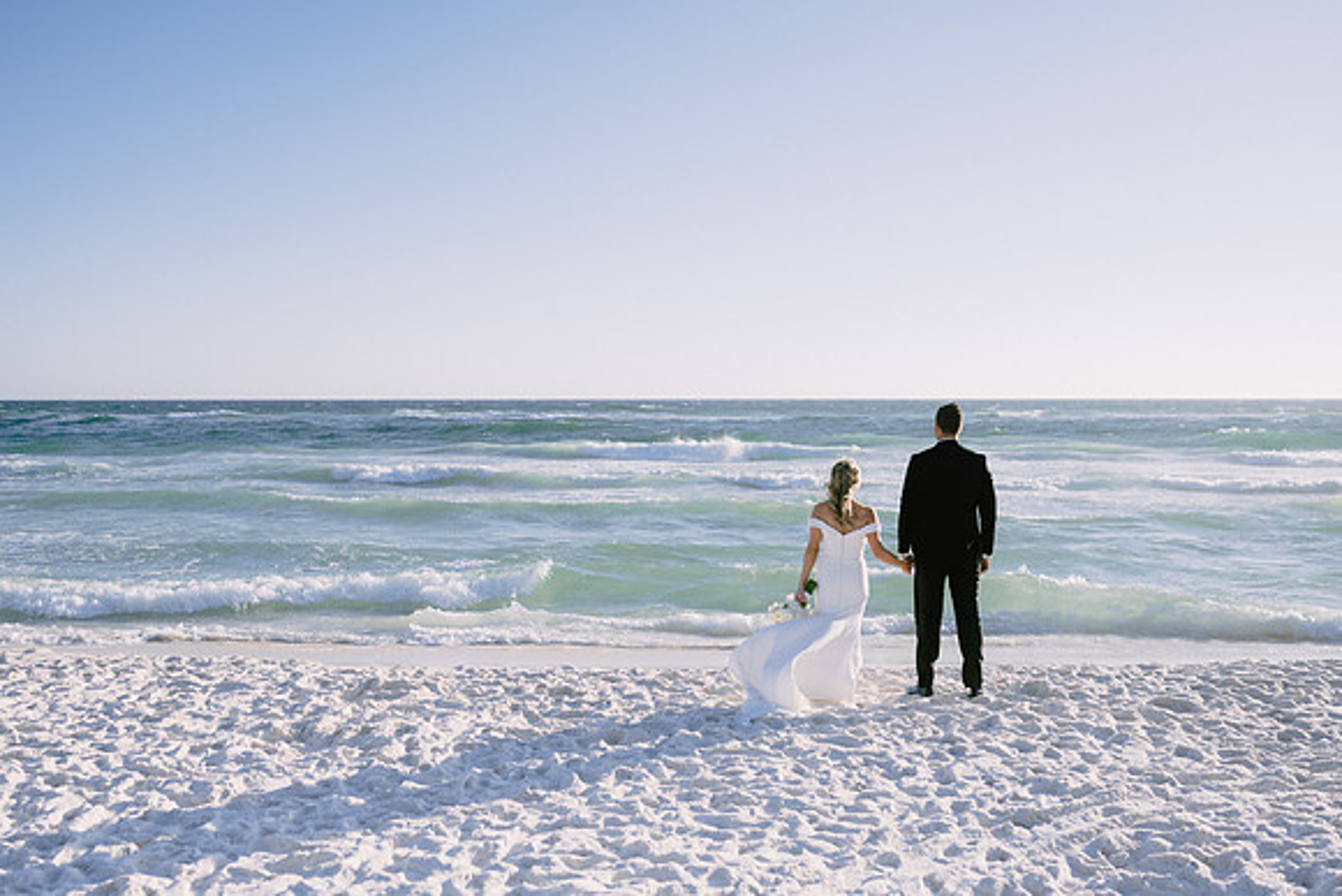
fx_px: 1382
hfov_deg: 51.8
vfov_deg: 35.9
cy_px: 448
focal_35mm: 37
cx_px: 633
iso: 200
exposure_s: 1/8000
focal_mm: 35
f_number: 2.8
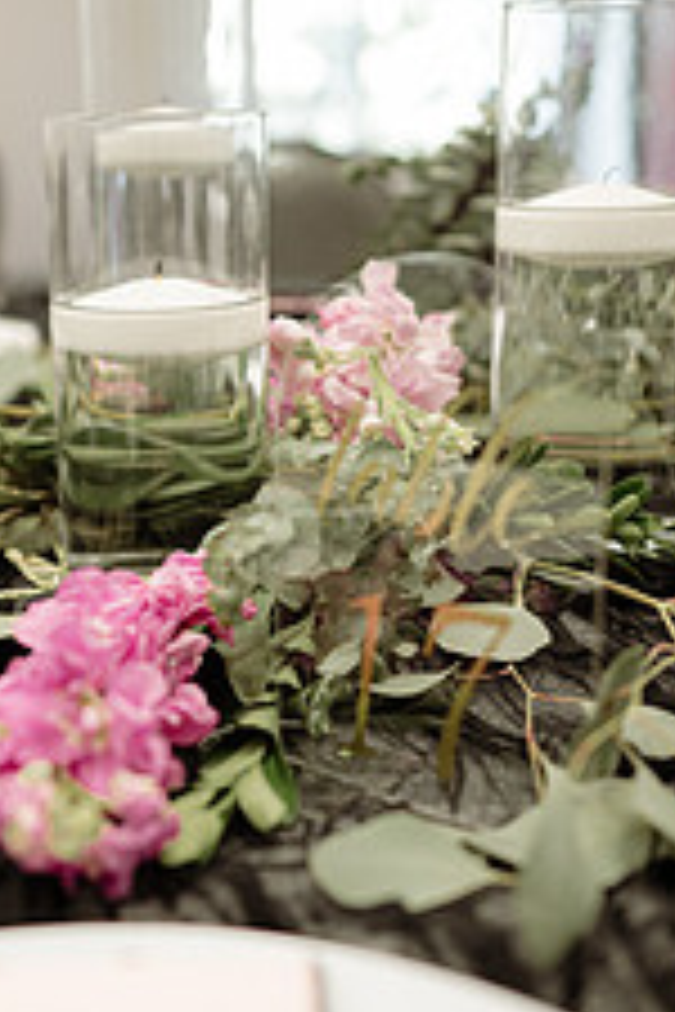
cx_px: 153
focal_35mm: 48
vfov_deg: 41.1
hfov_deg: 27.6
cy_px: 495
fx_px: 1350
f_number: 2.2
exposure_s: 1/400
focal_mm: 24
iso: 1250
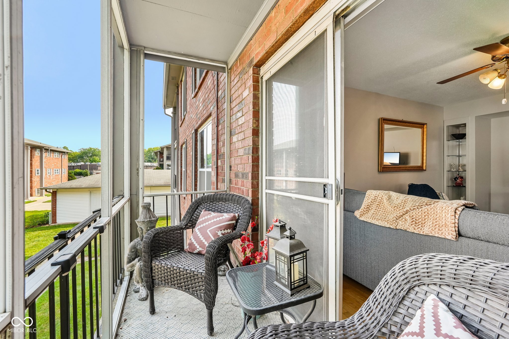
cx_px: 254
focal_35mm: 16
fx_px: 226
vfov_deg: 73.7
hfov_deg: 96.7
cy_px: 170
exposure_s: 1/30
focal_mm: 16
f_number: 8
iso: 200
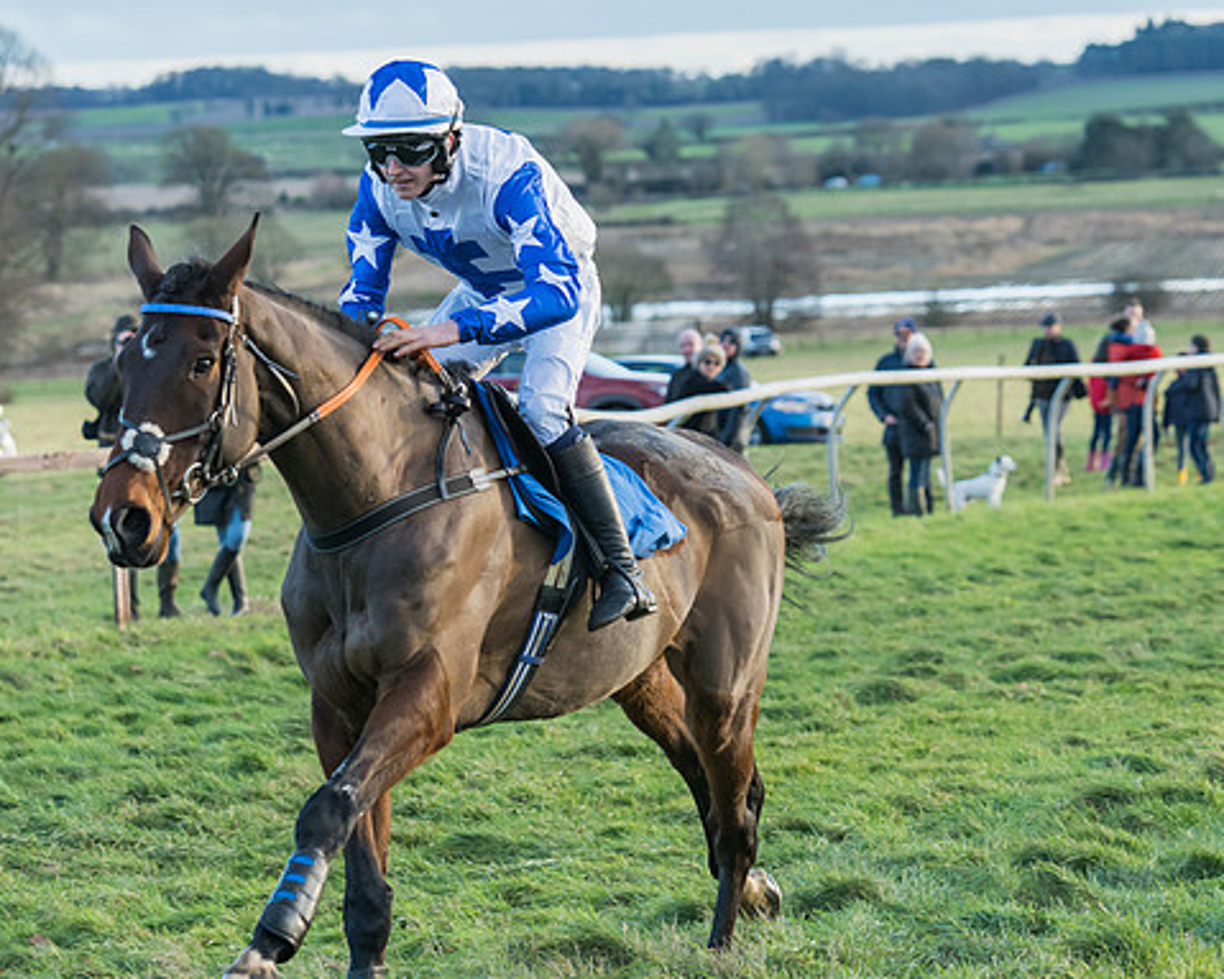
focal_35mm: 170
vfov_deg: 9.1
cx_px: 649
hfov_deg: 11.4
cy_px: 433
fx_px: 6157
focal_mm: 95
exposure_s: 1/1000
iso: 800
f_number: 4
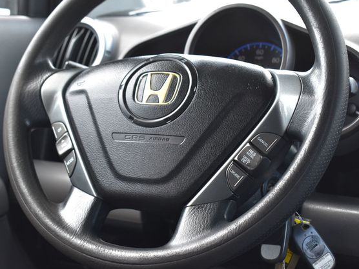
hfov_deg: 30.7
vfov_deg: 23.3
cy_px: 134
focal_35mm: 63
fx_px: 653
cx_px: 176
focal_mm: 38
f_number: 8
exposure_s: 1/60
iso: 400
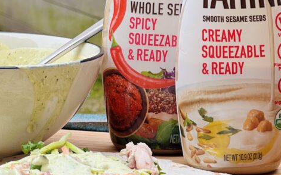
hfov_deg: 20.0
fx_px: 796
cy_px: 43
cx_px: 115
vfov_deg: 12.5
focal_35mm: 104
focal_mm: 9
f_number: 2.8
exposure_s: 1/147
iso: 32
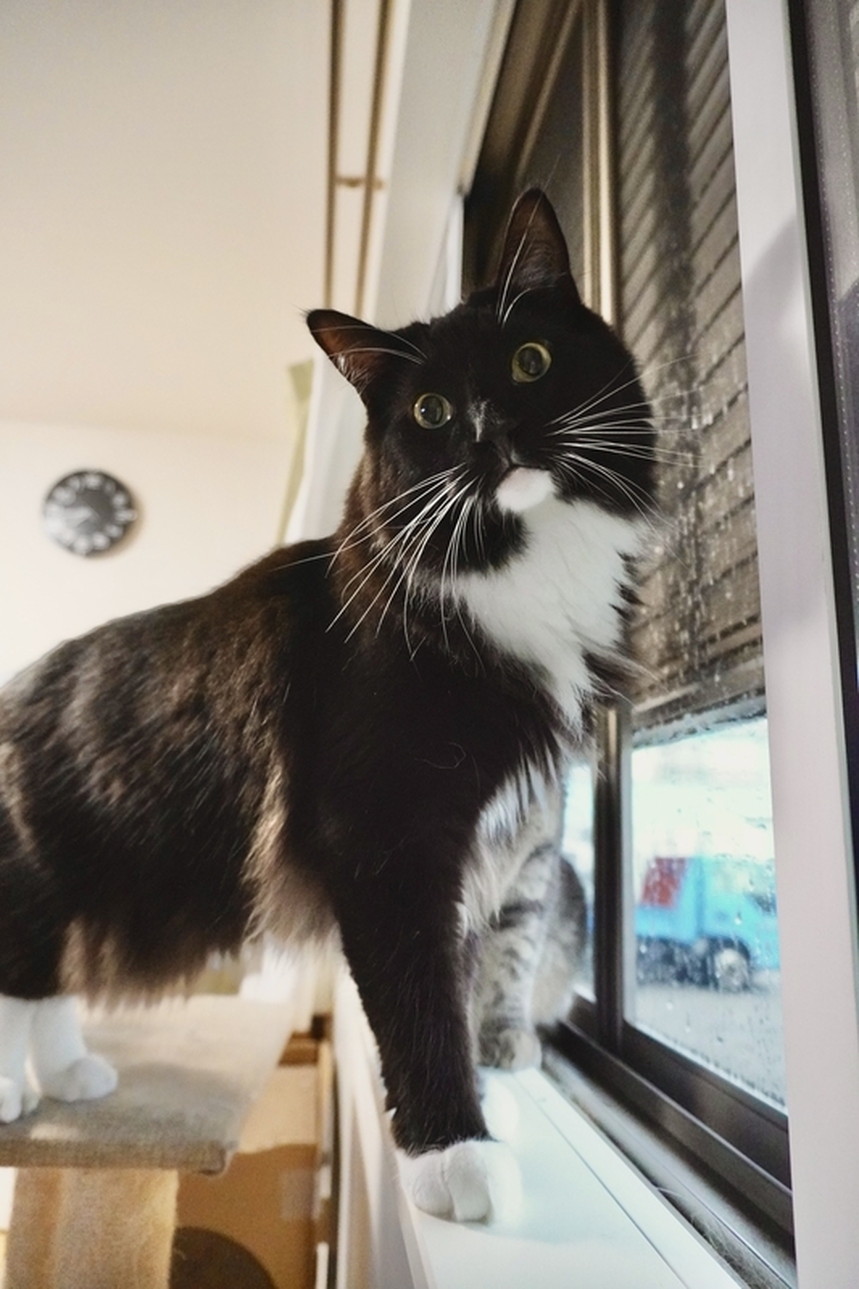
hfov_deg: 53.1
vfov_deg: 73.8
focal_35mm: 24
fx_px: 859
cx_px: 430
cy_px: 644
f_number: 3.5
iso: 6400
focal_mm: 16
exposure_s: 1/160
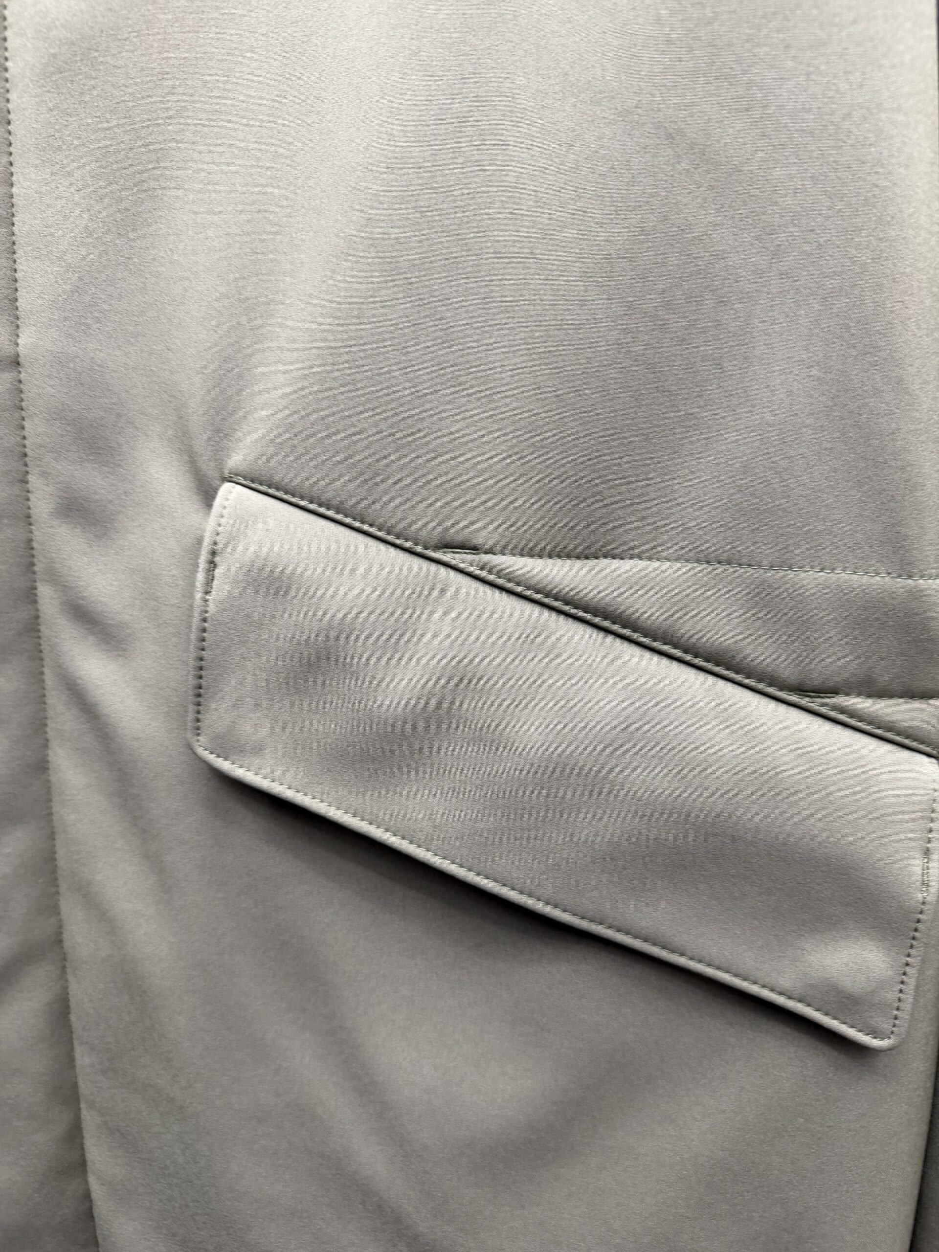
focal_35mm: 24
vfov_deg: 71.6
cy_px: 626
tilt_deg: -13.3
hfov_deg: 56.8
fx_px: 868
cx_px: 470
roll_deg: +0.3
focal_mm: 6.76
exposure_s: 1/50
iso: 200
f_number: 1.78
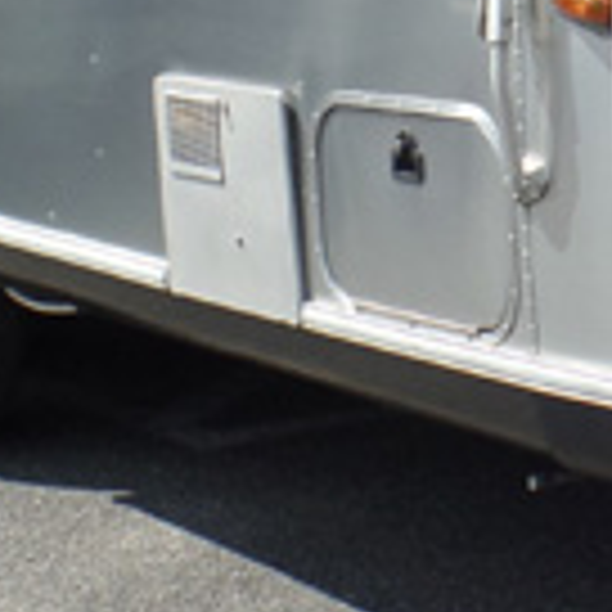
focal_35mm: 120
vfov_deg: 14.2
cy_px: -90
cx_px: 868
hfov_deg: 13.8
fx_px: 2400
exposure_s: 1/750
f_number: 3.2
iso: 80
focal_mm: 4.1
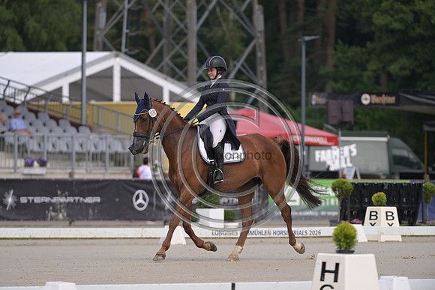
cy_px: 145
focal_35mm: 330
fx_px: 3988
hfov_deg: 6.2
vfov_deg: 4.2
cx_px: 218
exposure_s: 1/1250
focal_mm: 330
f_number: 5
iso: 280
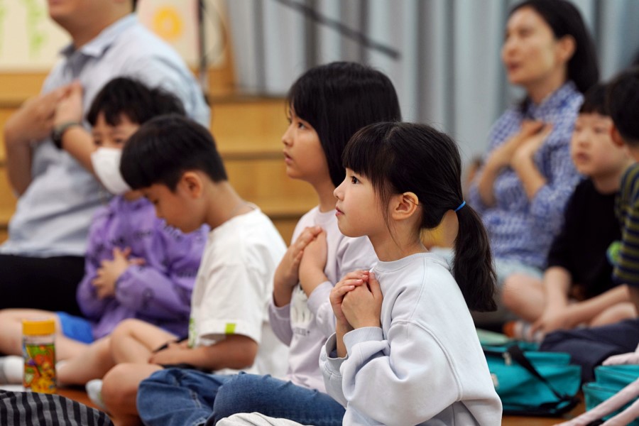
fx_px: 3106
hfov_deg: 11.7
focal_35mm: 175
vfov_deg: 7.8
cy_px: 213
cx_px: 320
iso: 1250
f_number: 4
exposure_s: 1/200
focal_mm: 175
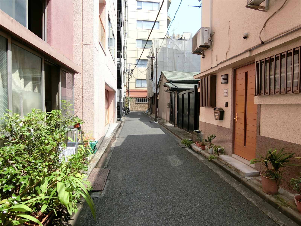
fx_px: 165
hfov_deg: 84.7
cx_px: 150
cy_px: 113
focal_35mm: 19
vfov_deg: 68.7
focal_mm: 4.06
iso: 80
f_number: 2.7
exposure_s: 1/640
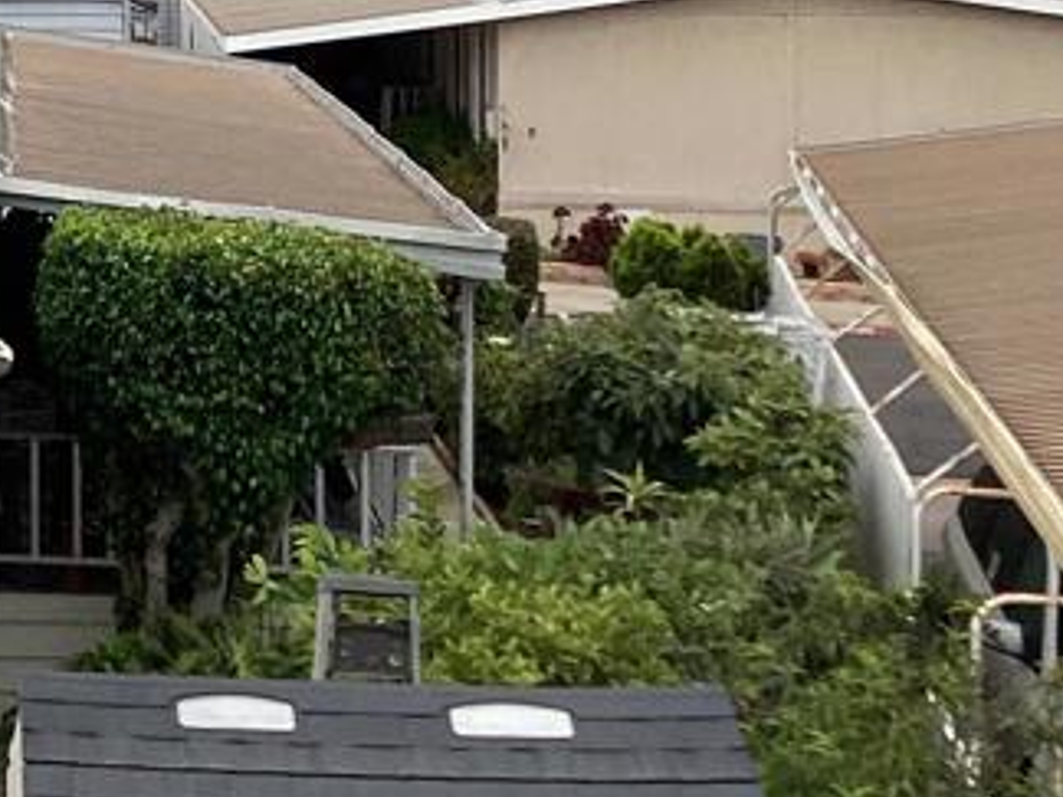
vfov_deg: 14.7
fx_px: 3009
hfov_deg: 17.9
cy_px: -108
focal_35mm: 98
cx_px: -525
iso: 25
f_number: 2.4
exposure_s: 1/2092
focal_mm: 3.3
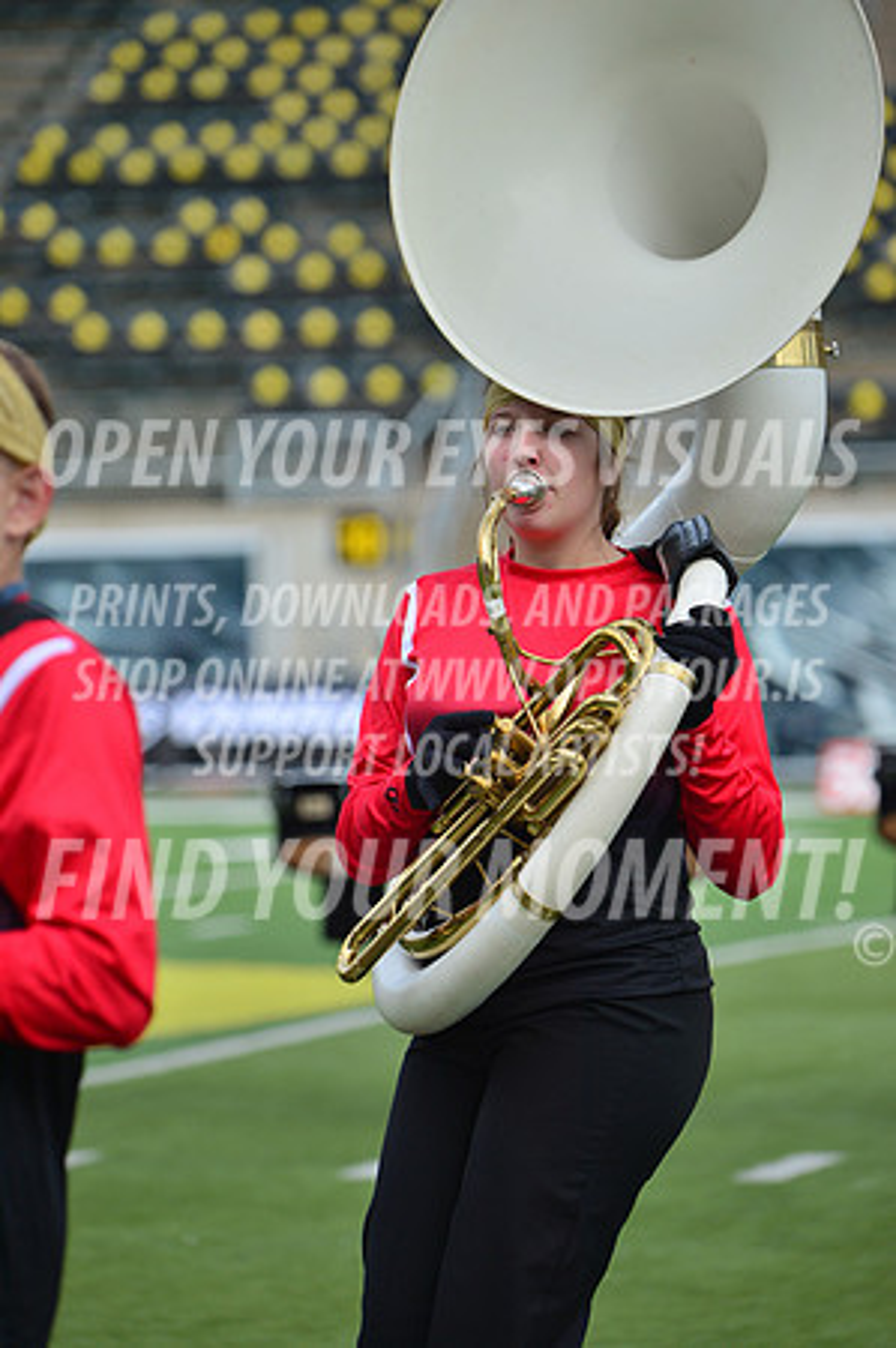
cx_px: 448
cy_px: 674
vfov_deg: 8.6
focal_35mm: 240
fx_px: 8980
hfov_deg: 5.7
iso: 200
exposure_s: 1/1600
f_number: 5.6
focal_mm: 240
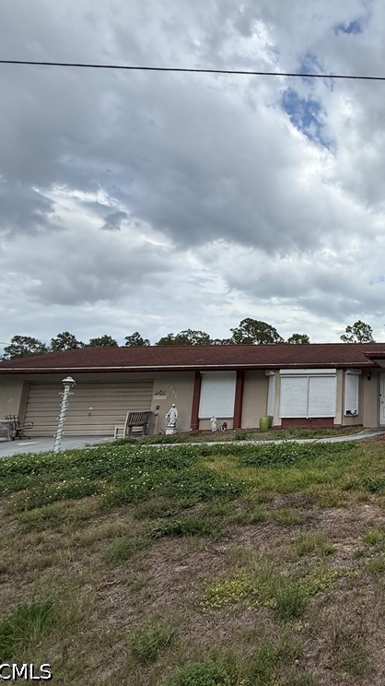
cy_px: 333
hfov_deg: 41.2
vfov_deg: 83.8
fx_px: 381
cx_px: 437
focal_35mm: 21
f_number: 2.2
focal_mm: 2.22
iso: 50
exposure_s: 1/2506
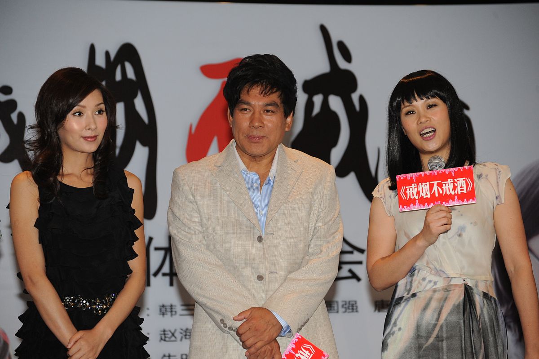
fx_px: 1871
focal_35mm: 125
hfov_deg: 16.4
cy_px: 180
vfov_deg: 11.0
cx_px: 270
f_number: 5
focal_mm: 125
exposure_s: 1/160
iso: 1250
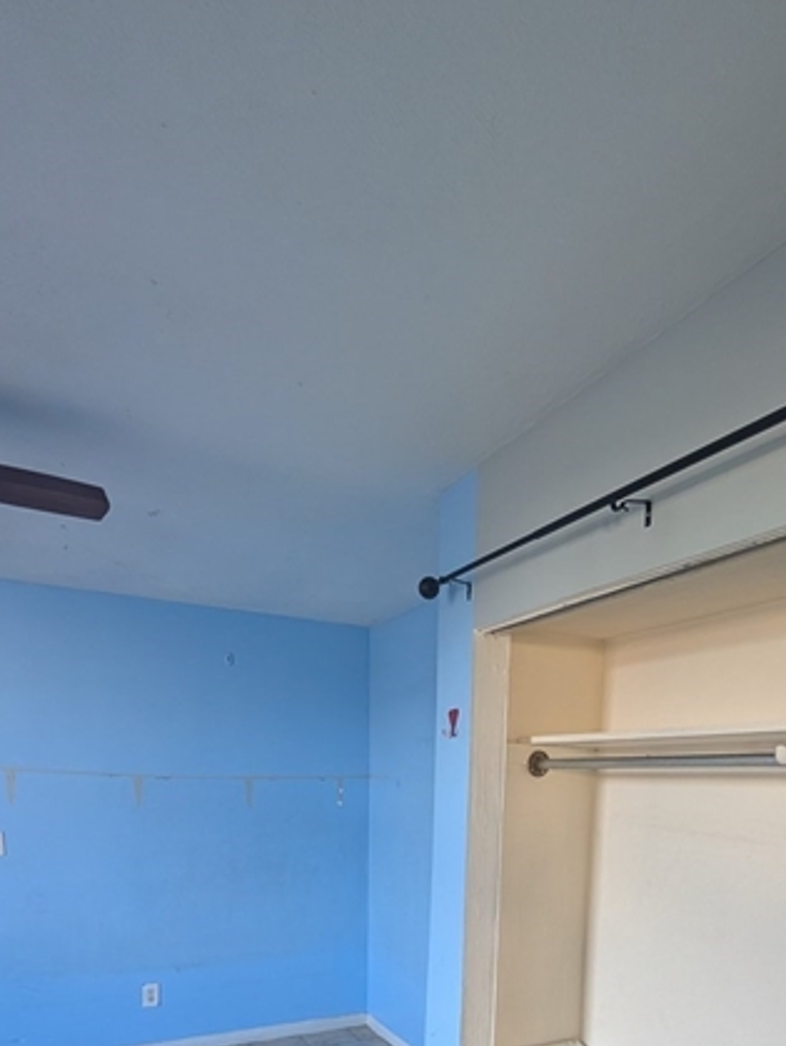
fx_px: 665
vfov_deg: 67.0
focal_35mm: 22
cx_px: 447
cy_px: 879
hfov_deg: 60.9
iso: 149
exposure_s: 1/55.5
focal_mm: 2.02
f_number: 1.7
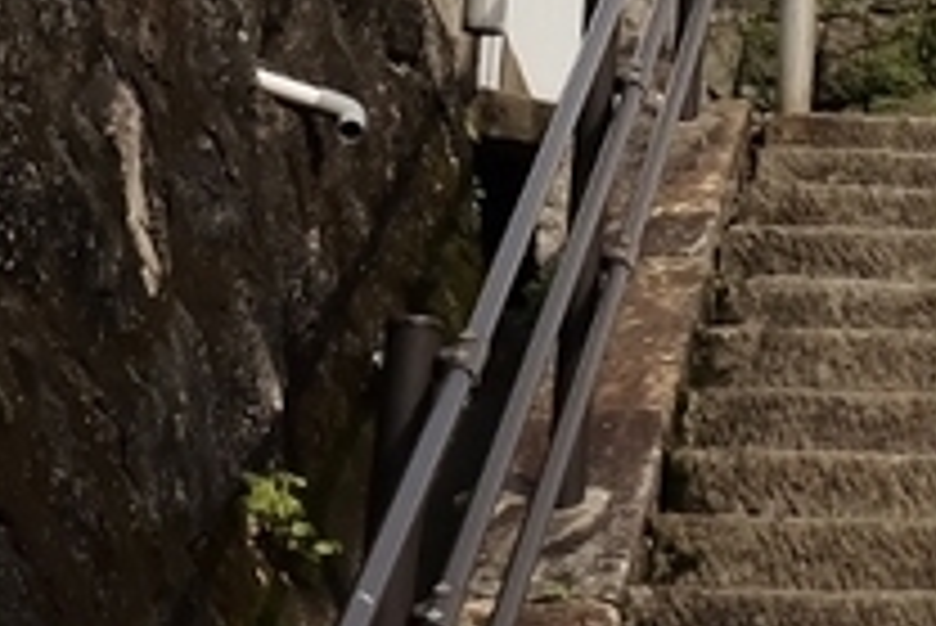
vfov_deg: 6.8
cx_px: 1544
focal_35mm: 190
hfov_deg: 10.3
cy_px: -892
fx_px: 4943
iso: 400
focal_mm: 22.3
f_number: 13
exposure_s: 1/400
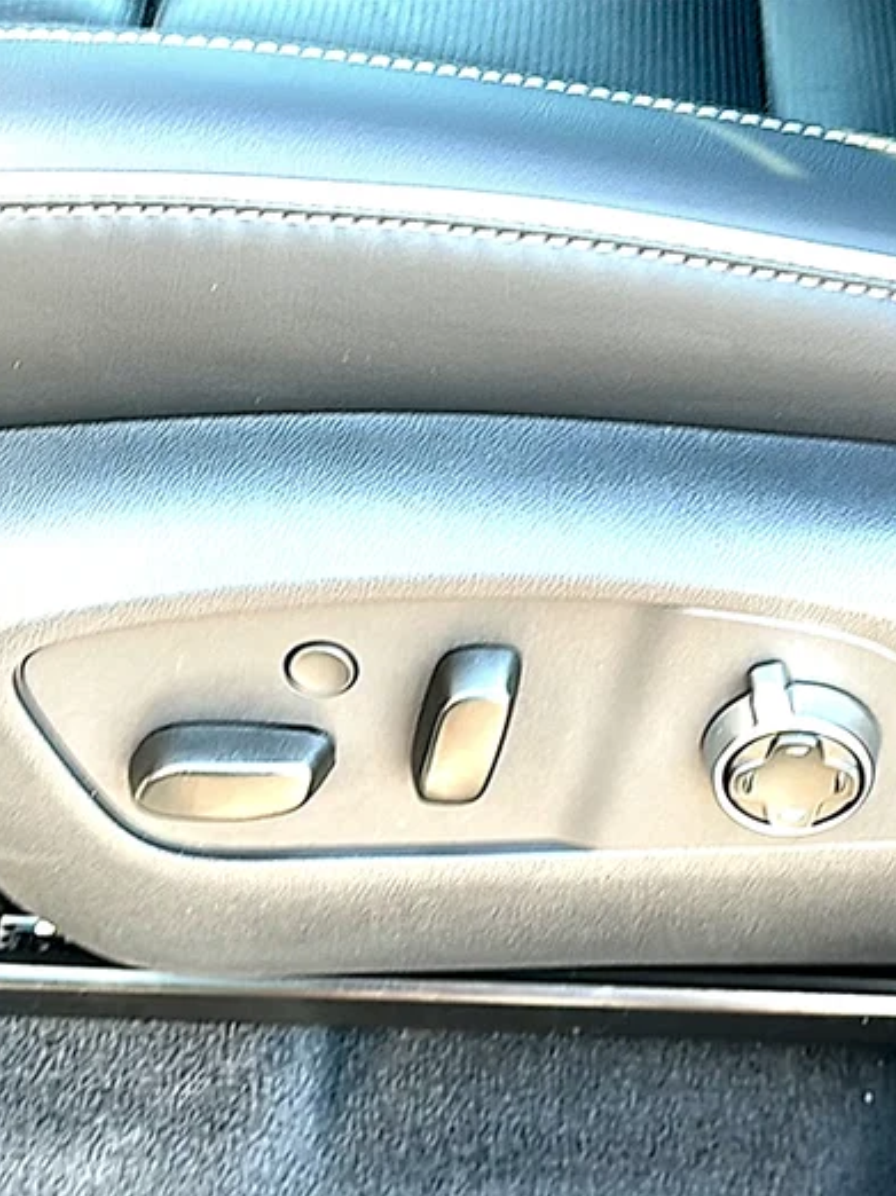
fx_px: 1900
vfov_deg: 35.0
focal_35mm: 55
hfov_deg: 26.5
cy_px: 599
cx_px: 534
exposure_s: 1/87
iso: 64
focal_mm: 6.86
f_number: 1.78
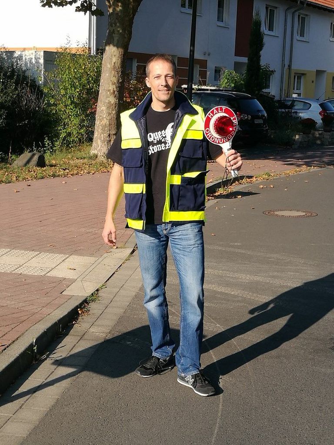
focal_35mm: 27
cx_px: 167
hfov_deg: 51.4
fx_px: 347
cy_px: 222
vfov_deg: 65.3
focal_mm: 4.5
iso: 50
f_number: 2.2
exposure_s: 1/837
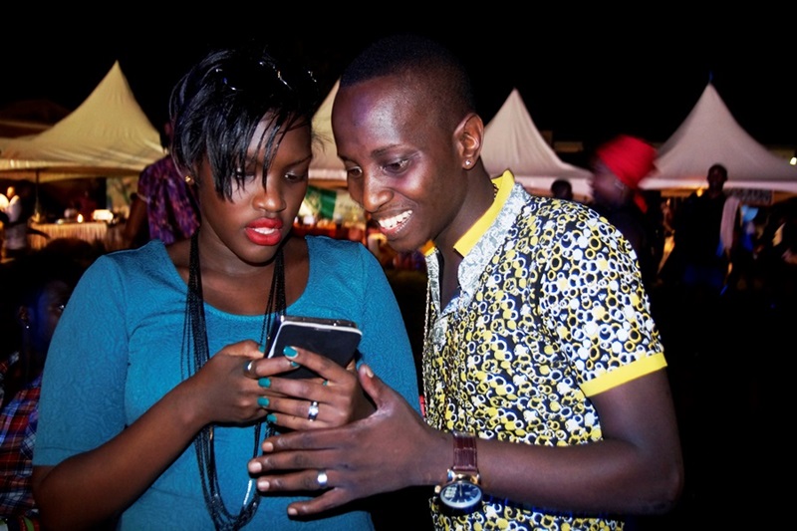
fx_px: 664
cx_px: 398
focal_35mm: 30
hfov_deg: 61.9
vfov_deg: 43.6
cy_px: 266
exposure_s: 1/13
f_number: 3.5
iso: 800
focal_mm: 20
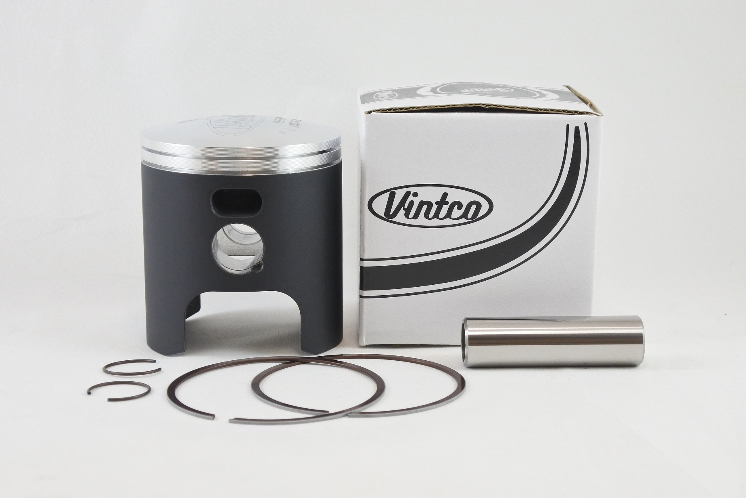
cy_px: 249
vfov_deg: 24.6
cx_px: 373
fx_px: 1140
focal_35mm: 55
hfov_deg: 36.2
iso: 500
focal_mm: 20.6
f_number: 4.8
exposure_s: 1/125
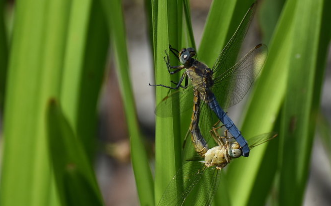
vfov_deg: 2.0
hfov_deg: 3.2
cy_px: 96
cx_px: 230
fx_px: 5988
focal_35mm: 664
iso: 450
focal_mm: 300
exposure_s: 1/1000
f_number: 8
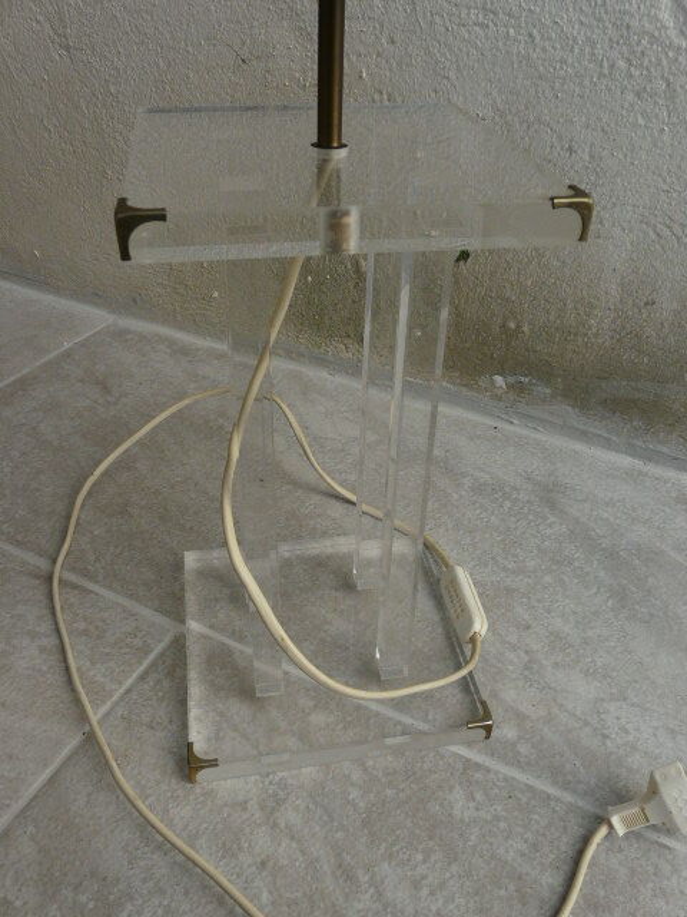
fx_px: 741
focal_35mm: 28
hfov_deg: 49.7
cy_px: 458
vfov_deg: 63.4
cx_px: 344
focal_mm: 4.6
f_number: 4
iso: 100
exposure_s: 1/200
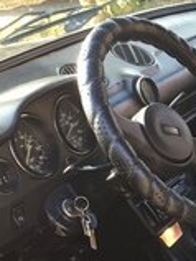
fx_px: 685
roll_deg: +4.6
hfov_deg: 15.5
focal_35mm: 91
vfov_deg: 20.1
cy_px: 314
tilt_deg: -29.8
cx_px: 254
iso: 32
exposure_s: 1/50
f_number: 2.2
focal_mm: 4.15
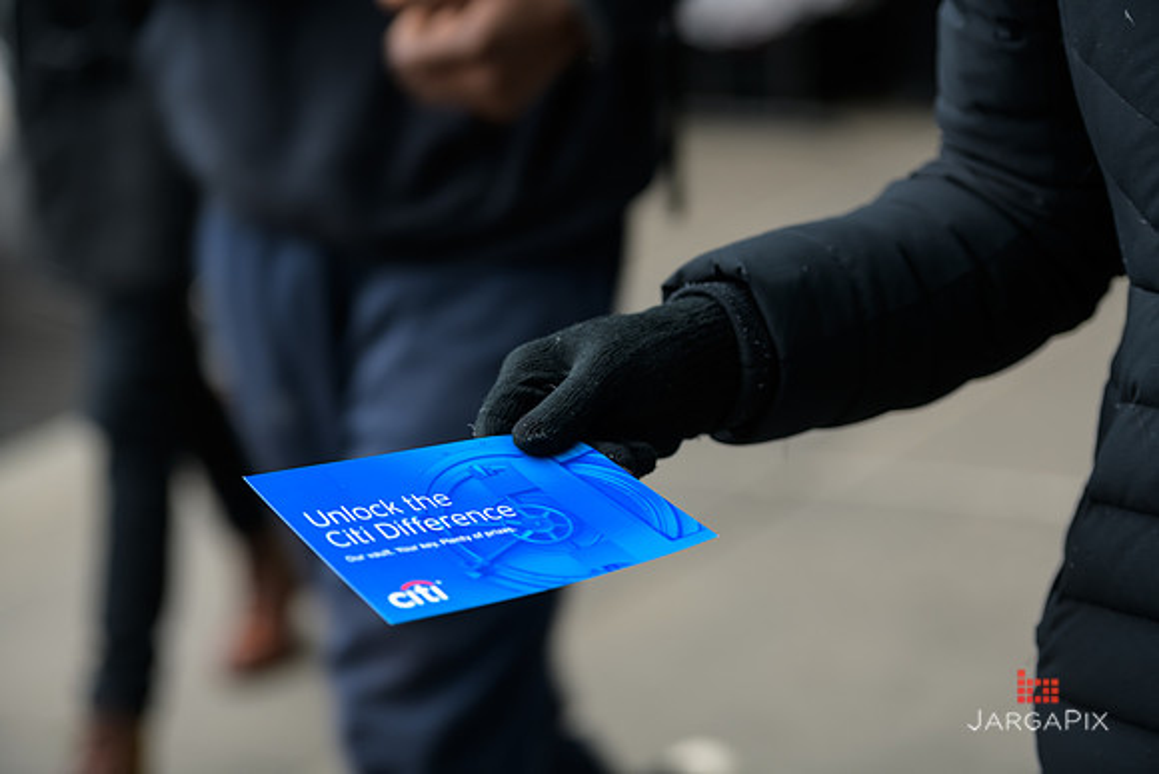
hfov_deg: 18.3
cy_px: 387
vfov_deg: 12.2
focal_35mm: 112
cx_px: 580
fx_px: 3606
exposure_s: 1/125
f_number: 3.2
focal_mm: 112
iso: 200
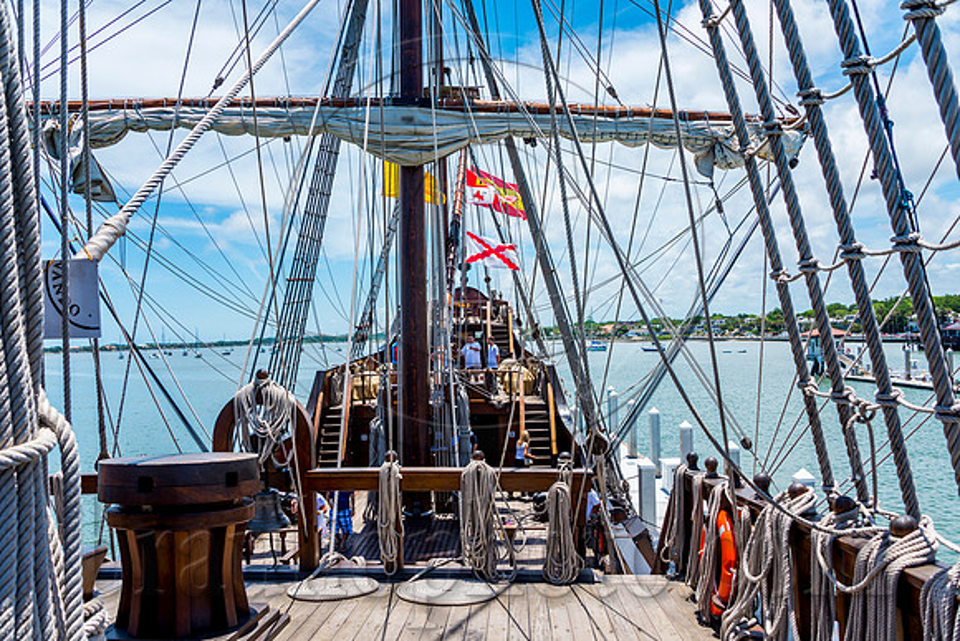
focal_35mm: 28
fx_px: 747
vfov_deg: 46.4
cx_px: 480
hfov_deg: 65.5
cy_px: 320
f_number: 8
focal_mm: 28
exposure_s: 1/250
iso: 100
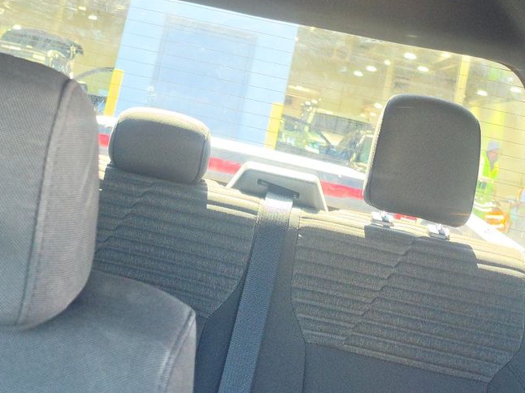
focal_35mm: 57
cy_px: -15
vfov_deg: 24.3
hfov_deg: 33.7
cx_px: 228
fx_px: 864
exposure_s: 1/119
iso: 136
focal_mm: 6.5
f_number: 1.4
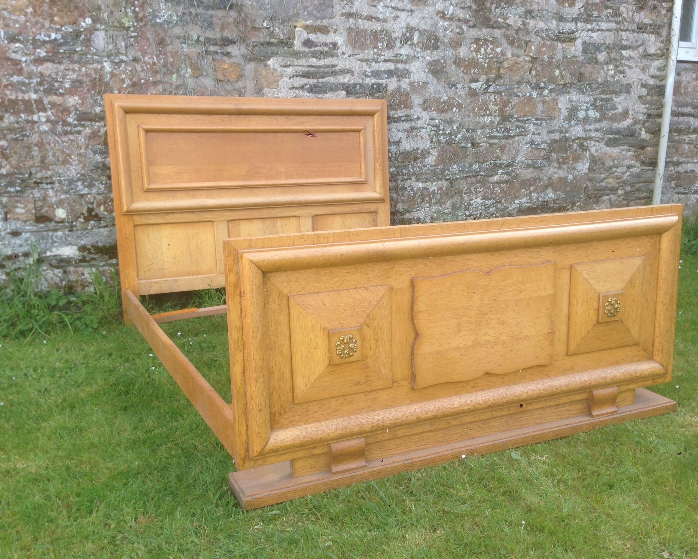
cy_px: 282
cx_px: 355
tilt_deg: -14.6
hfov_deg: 51.5
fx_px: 723
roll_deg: -1.2
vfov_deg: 42.2
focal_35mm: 35
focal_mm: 4.12
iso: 50
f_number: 2.4
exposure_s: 1/188
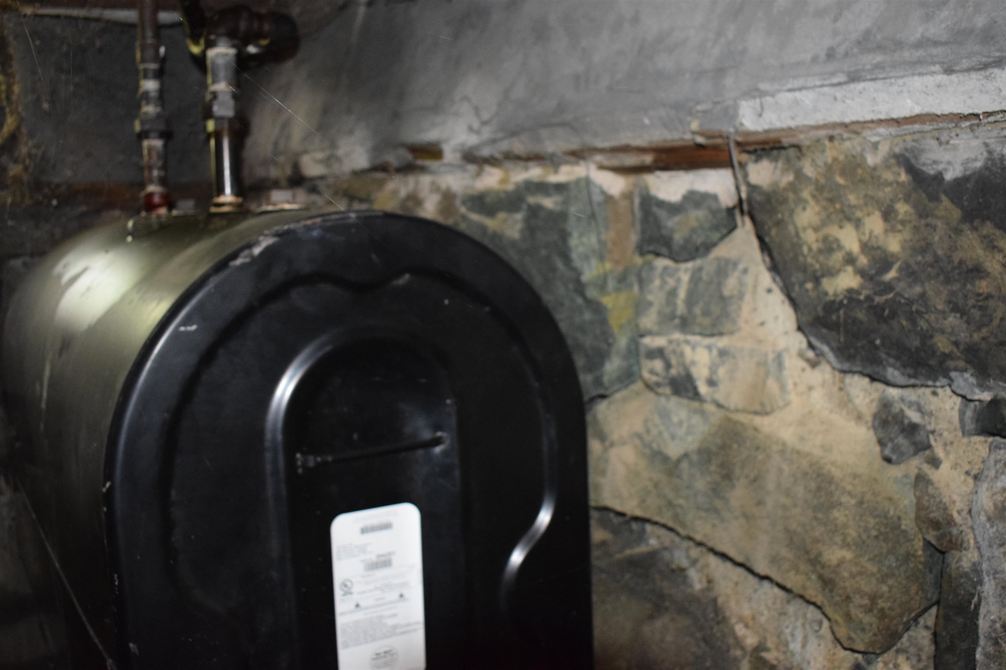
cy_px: 335
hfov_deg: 51.3
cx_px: 503
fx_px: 1048
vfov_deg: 35.5
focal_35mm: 38
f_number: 4
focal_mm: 25
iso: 3200
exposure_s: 1/60
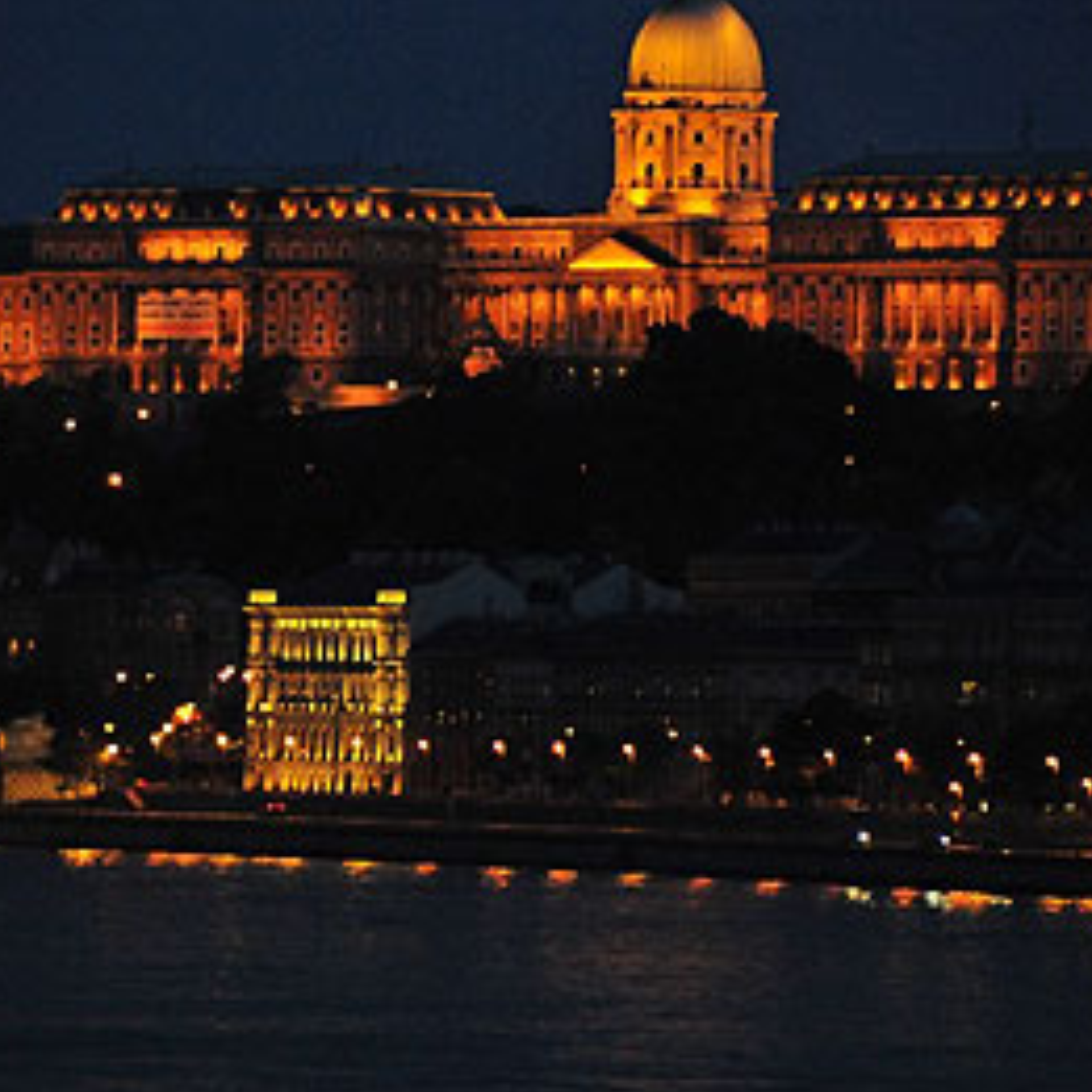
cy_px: 487
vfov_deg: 4.0
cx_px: 448
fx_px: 15668
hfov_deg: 4.0
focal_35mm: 439
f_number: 5.6
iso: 2500
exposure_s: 1/30
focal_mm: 200
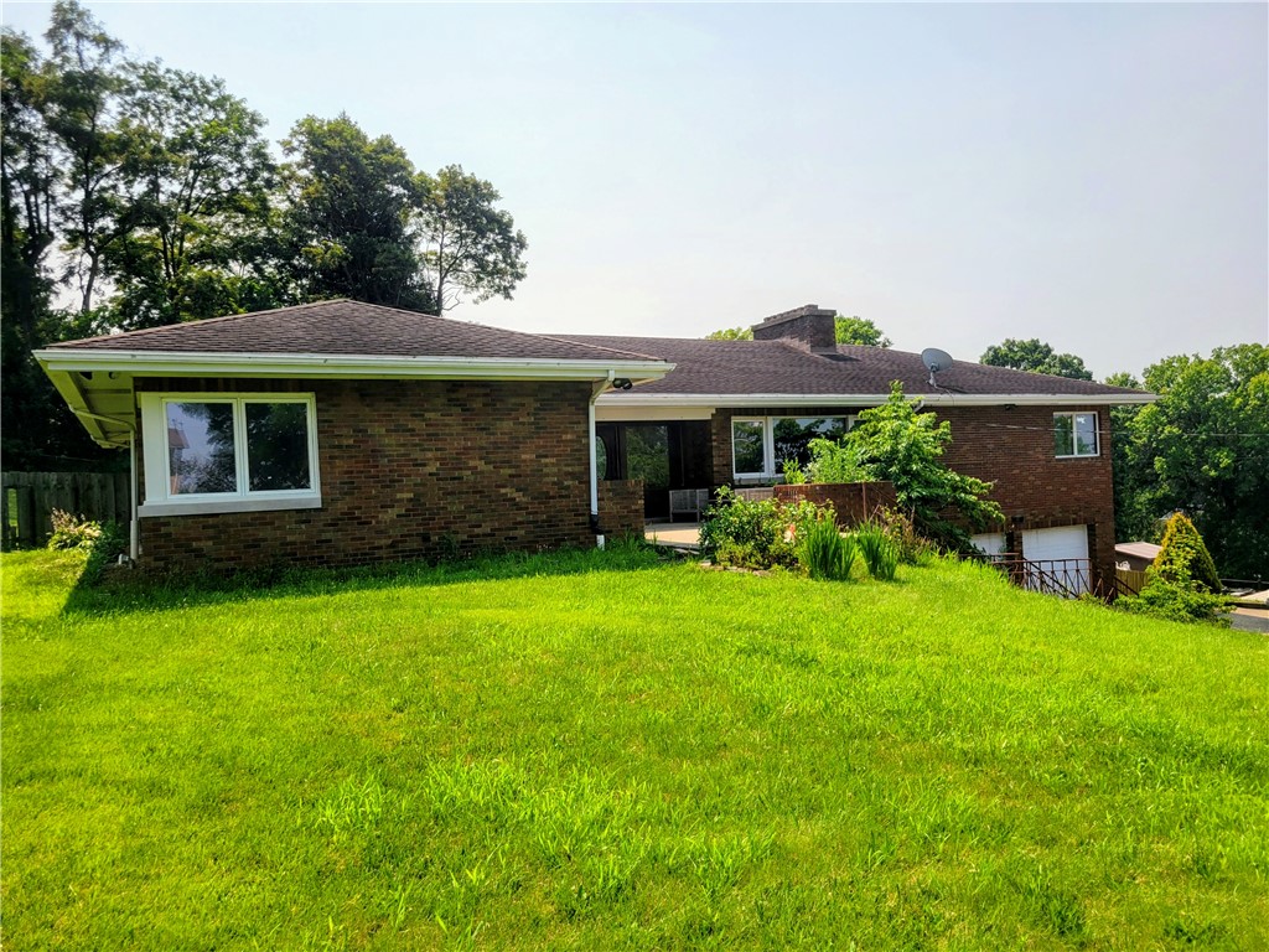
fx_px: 953
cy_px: 476
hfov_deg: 67.3
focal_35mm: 26
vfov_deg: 53.1
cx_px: 634
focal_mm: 5.4
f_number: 1.8
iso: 40
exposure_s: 1/3381
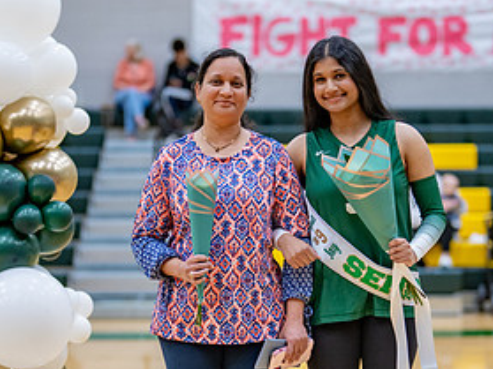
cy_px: 259
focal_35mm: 136
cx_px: 306
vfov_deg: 10.9
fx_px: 1936
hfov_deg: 14.5
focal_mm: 50
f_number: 1.2
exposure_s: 1/640
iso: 500
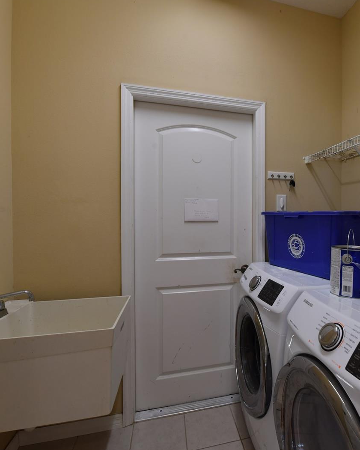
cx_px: 246
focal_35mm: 20
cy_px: 225
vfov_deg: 80.4
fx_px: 266
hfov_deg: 65.9
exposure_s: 1/13
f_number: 9
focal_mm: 14
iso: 400
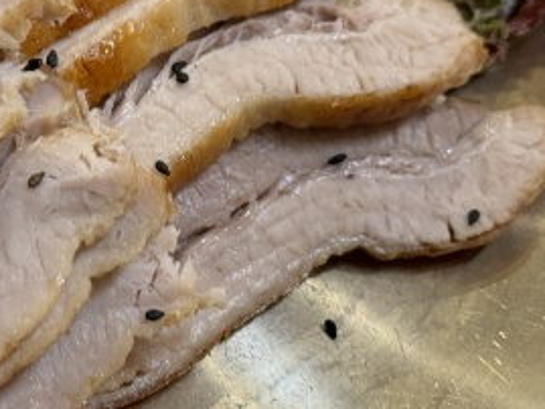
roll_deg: +2.3
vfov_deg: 13.0
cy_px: 101
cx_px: 10
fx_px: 1796
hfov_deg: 16.9
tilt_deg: -43.9
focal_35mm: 114
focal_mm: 6.76
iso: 160
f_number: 1.78
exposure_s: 1/50
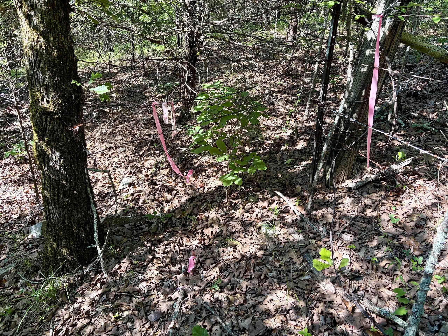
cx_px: 224
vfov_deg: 53.1
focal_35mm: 26
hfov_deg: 67.3
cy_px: 168
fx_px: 336
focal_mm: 5.96
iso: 40
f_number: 1.6
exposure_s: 1/256
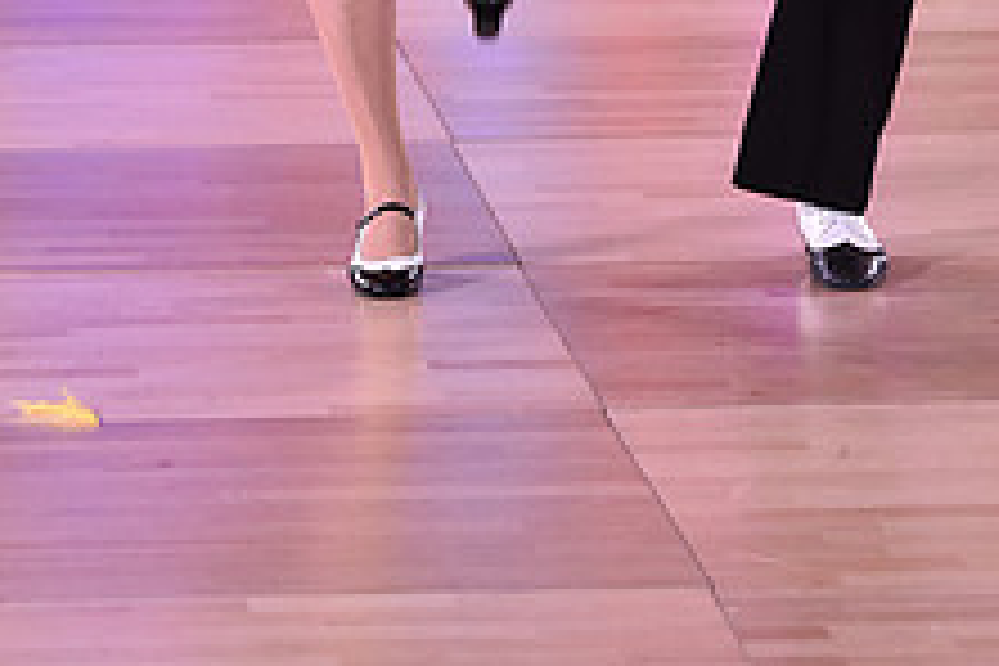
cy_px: -459
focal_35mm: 274
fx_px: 7603
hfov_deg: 7.5
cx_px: 578
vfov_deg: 5.0
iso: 2000
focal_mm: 105
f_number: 5.6
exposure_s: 1/250
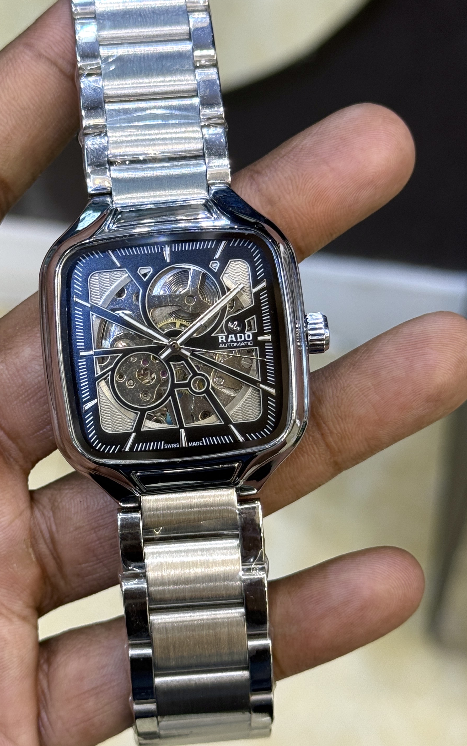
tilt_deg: -60.8
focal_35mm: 72
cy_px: 347
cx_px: 177
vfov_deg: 28.6
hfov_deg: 18.1
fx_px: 1466
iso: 64
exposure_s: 1/50
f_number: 1.78
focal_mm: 6.76
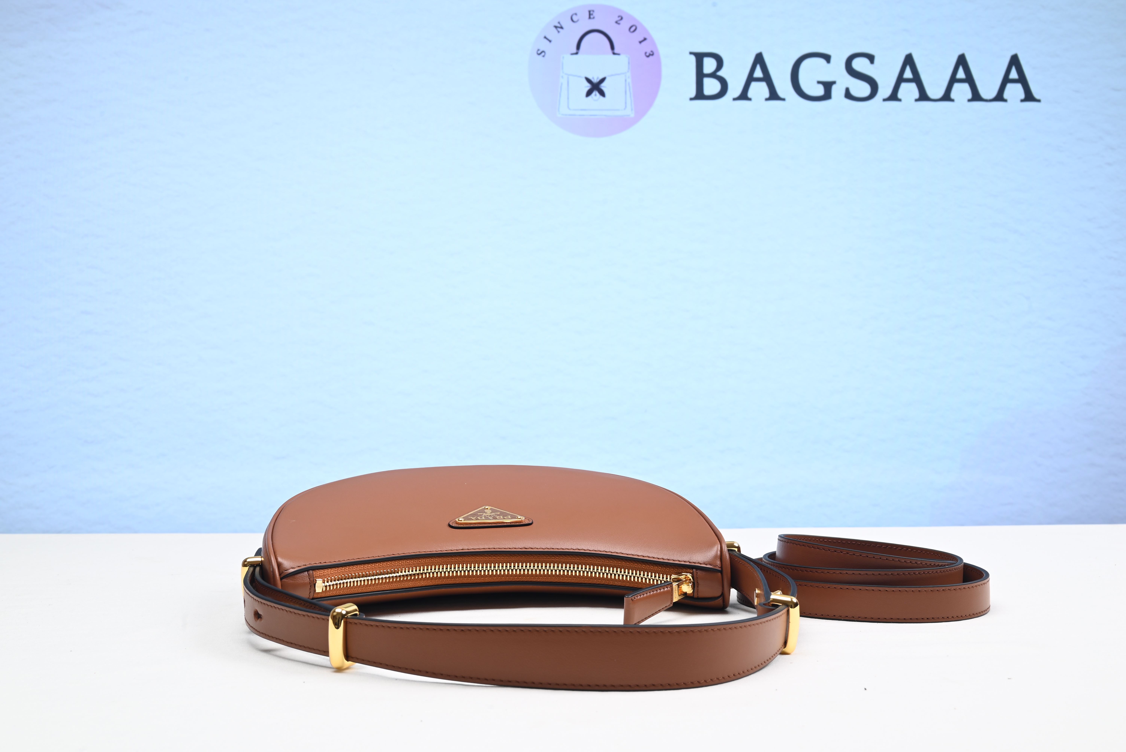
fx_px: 1220
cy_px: 376
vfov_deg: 34.2
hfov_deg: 49.5
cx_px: 563
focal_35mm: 39
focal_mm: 39
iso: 100
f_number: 16
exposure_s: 1/2
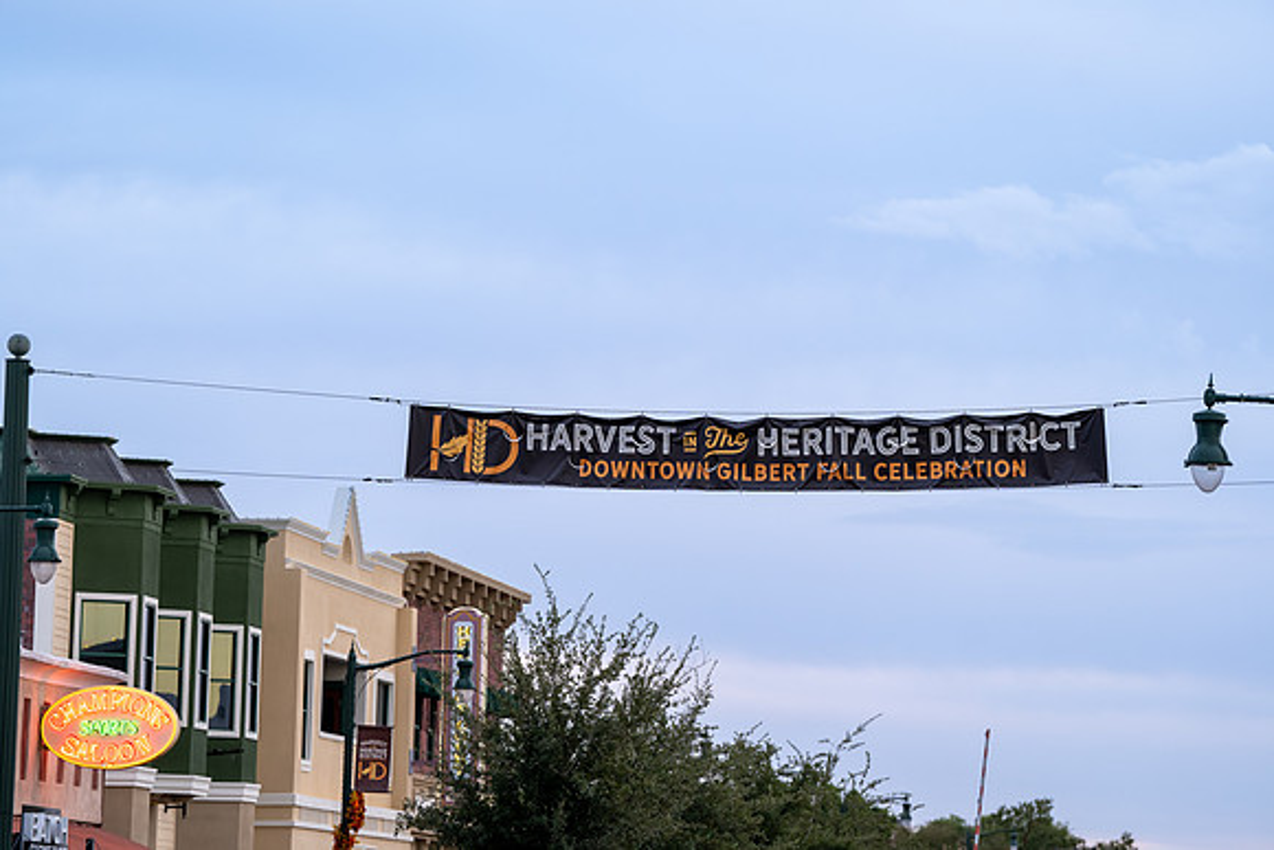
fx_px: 5946
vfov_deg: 8.2
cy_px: 425
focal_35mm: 168
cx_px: 637
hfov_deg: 12.2
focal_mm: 168
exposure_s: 1/250
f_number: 4
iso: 320
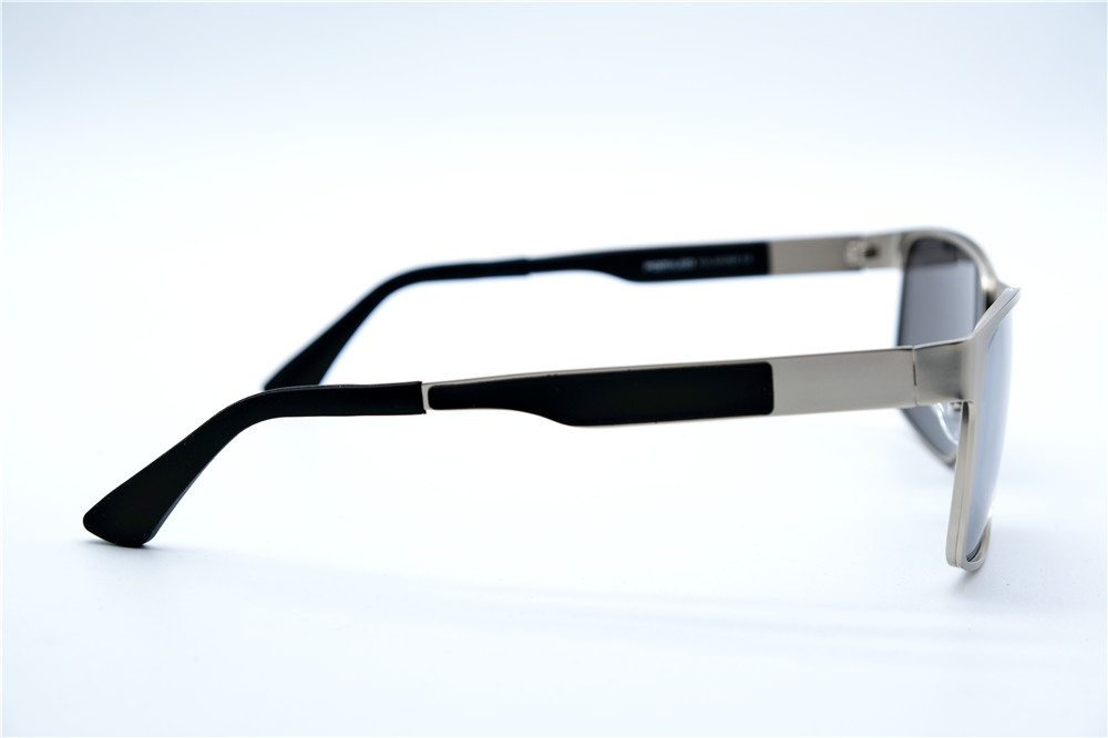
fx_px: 1815
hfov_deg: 33.9
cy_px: 369
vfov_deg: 23.0
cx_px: 554
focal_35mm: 59
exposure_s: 1/140
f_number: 5.6
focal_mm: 39
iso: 160
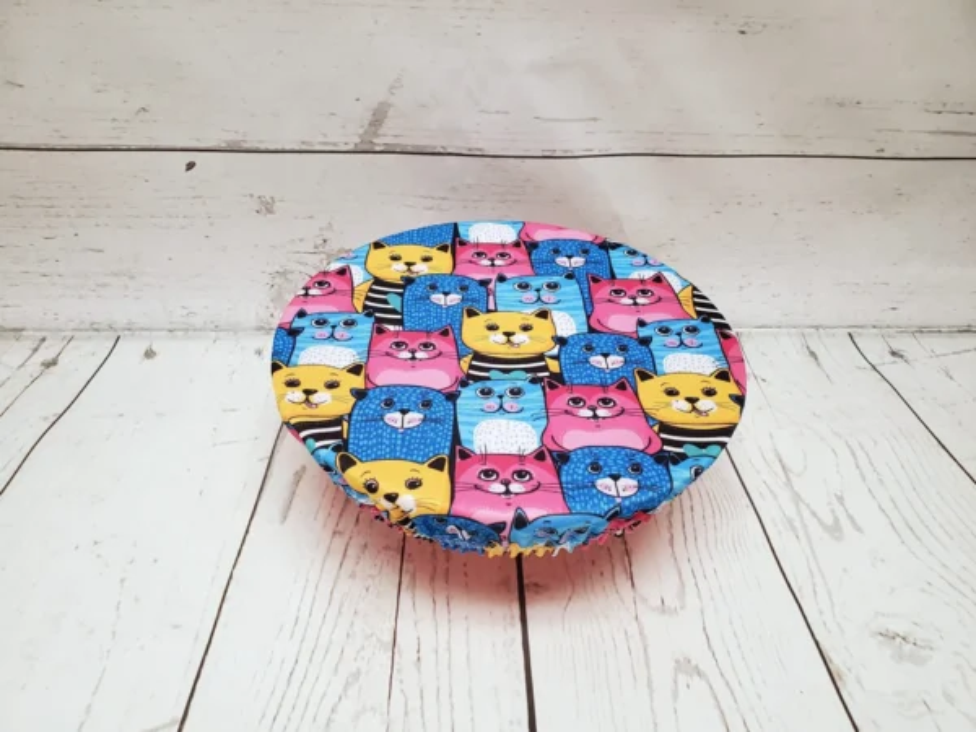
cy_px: 366
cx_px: 488
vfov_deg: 53.1
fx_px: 733
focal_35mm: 26
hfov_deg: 67.3
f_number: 2.4
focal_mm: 4.3
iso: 320
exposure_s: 1/120
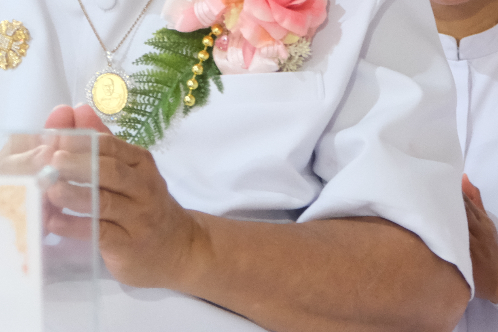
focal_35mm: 174
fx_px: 2407
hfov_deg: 11.7
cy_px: -81
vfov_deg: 7.8
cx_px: 474
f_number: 3.6
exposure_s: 1/27
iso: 3200
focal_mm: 32.9
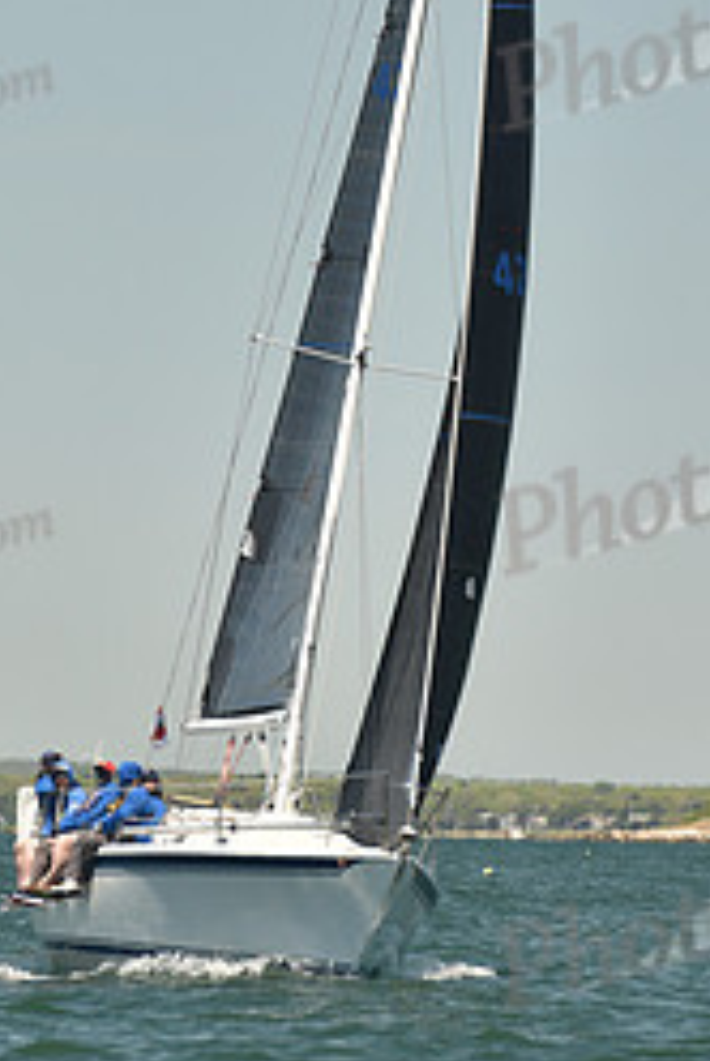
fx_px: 13776
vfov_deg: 4.4
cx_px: 276
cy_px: 304
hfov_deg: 3.0
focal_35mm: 467
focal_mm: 200
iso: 250
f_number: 5
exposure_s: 1/800
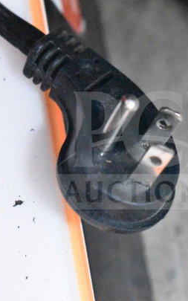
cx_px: 140
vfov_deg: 16.5
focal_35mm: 127
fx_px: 1040
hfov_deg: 10.3
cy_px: 150
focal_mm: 55
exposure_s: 1/40
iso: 25600
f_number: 5.6
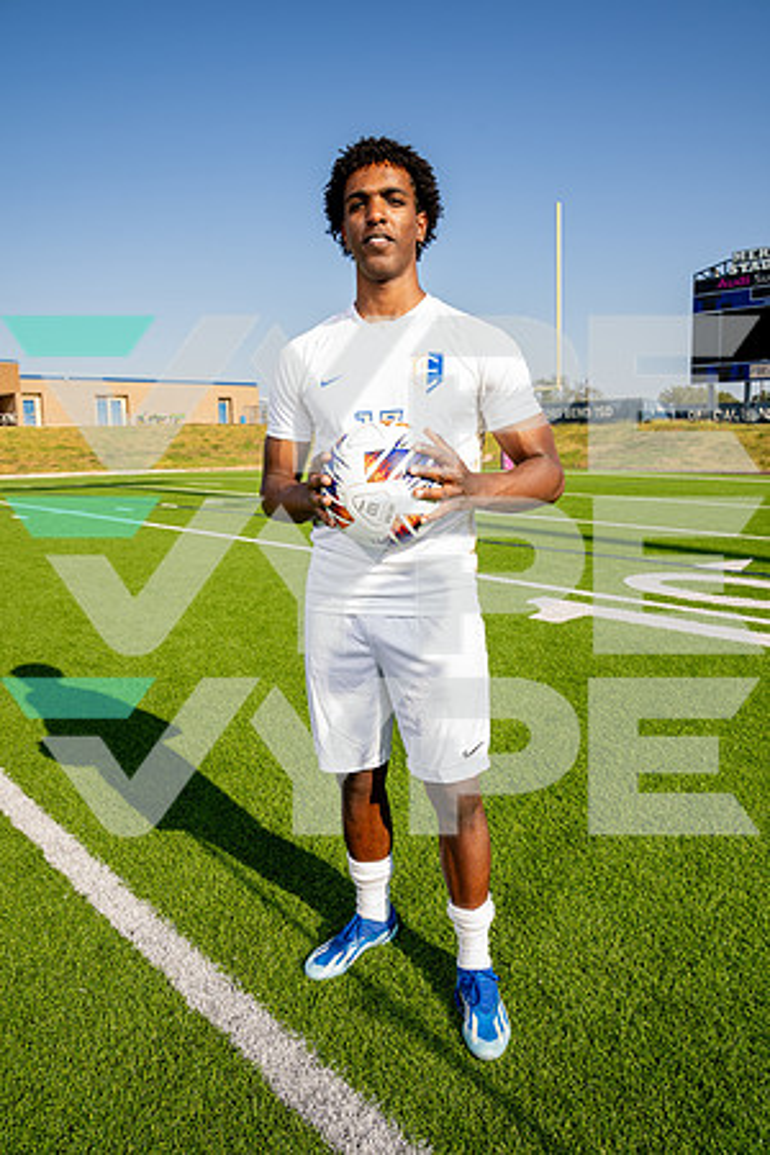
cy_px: 578
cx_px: 385
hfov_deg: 53.1
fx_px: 770
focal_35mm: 24
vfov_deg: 73.7
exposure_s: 1/125
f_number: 7.1
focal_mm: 24
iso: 50
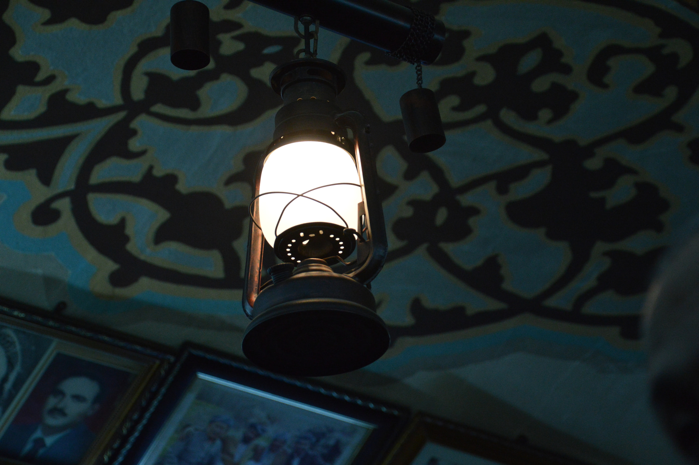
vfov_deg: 10.7
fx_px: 2474
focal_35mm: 128
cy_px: 232
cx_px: 350
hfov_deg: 16.1
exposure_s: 1/500
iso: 1600
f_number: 5.6
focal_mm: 85
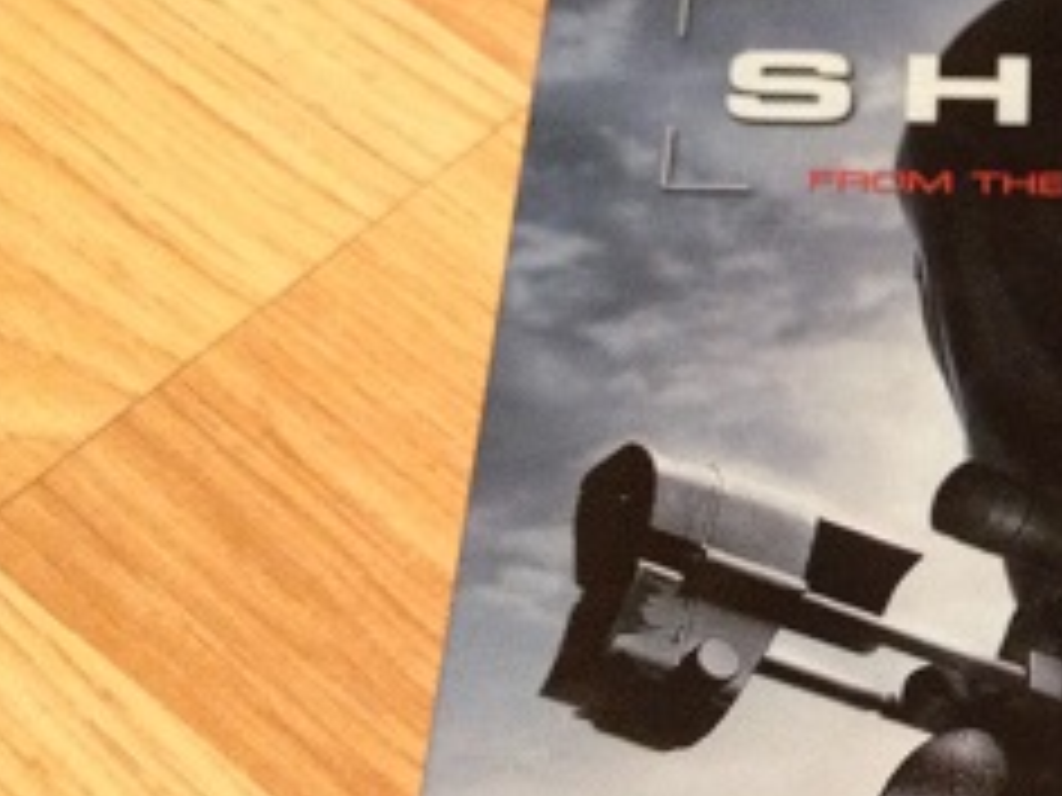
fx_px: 2915
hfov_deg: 19.4
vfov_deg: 15.5
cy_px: 486
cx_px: 1296
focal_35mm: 95
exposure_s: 1/20
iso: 320
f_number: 2.4
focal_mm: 4.28
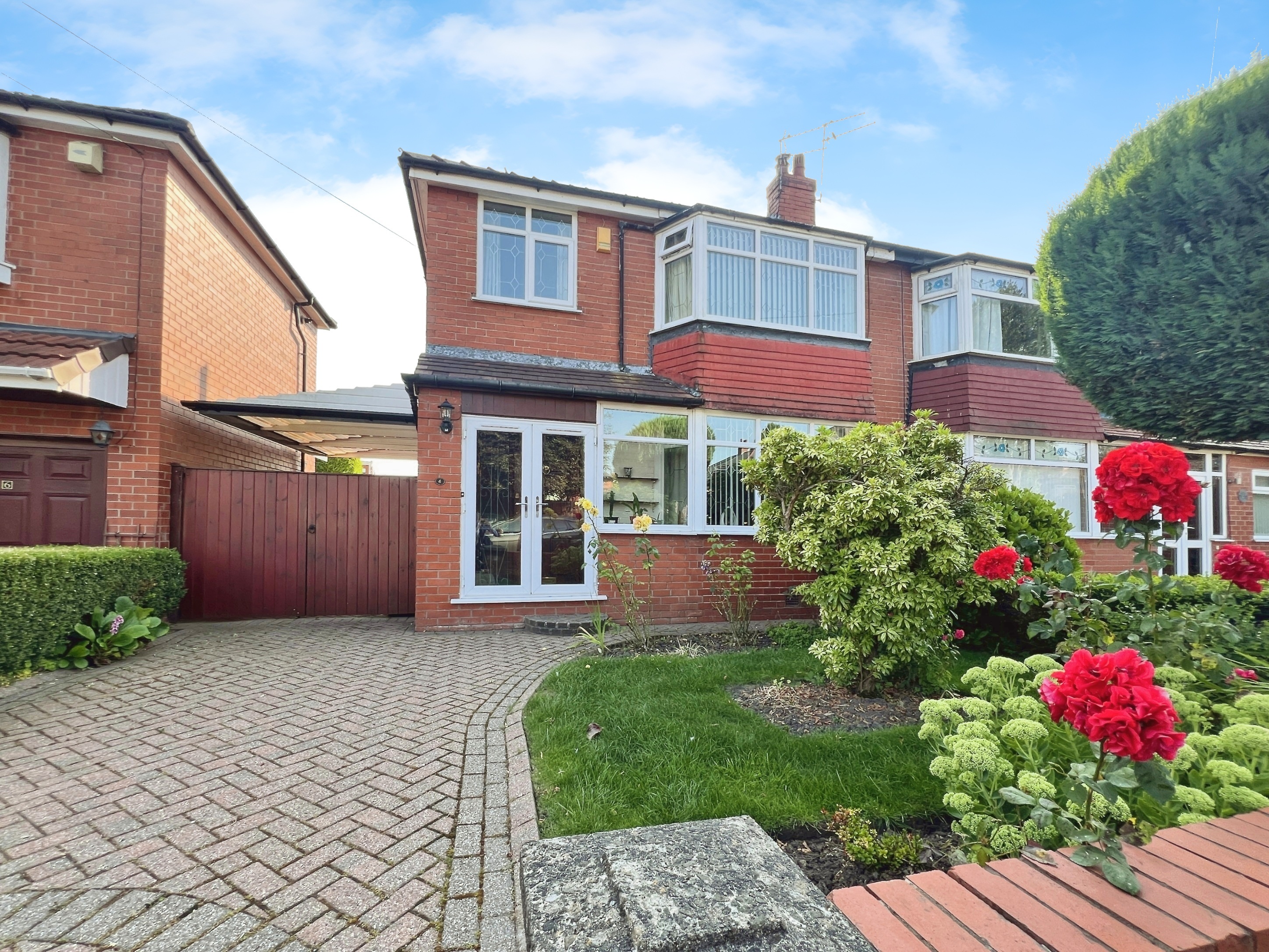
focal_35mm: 13
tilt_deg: +3.8
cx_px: 634
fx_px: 477
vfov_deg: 89.9
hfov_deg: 106.2
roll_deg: +0.4
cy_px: 476
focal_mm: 1.57
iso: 32
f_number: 1.8
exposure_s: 1/232
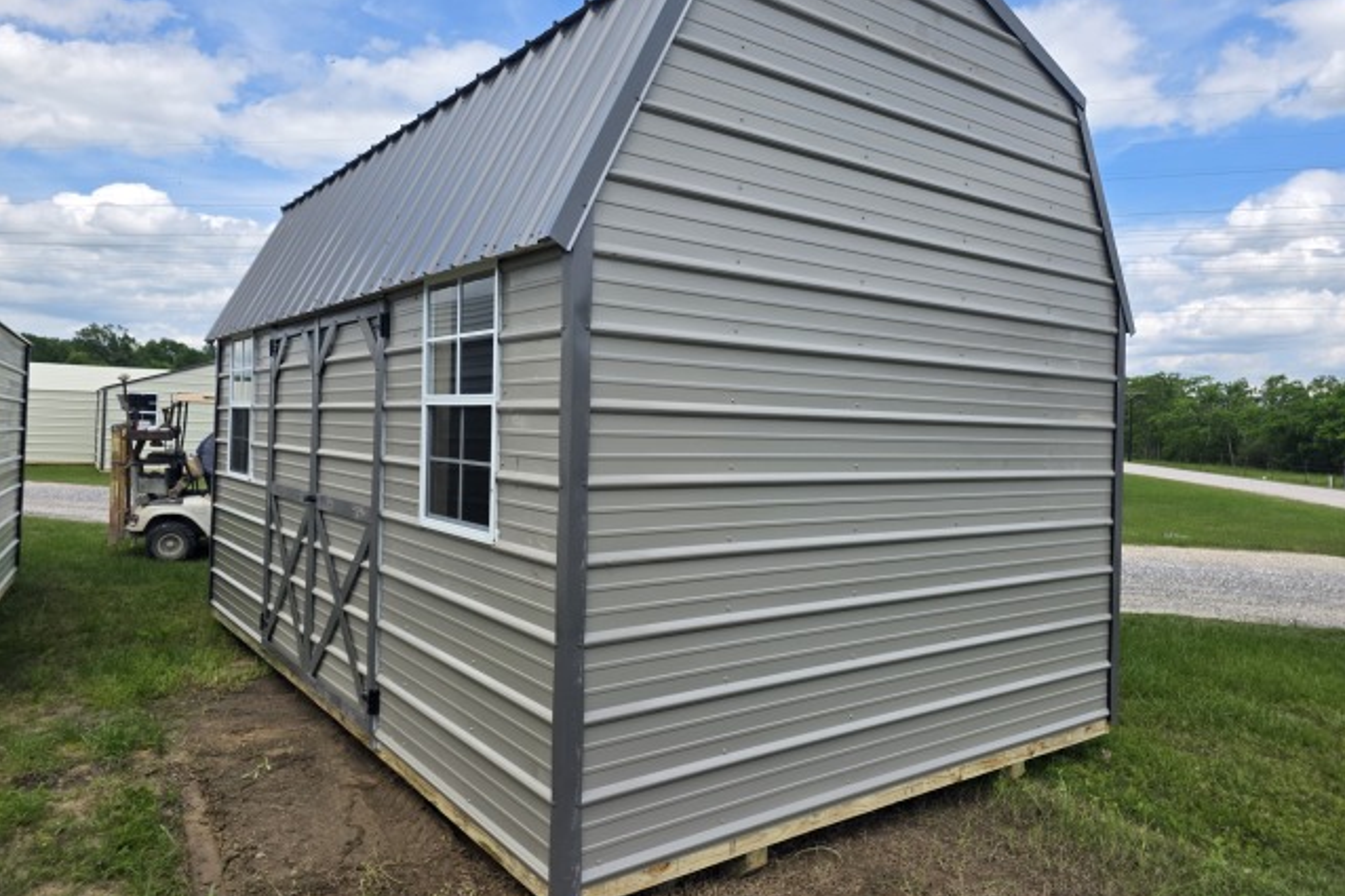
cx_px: 672
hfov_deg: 73.8
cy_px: 422
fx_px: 896
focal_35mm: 24
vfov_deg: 53.1
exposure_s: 1/4333
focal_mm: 6.3
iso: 80
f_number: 1.7
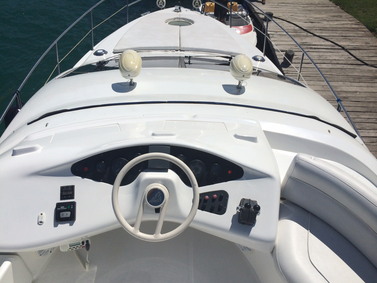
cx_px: 188
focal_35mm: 30
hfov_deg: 60.0
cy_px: 142
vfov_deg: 46.8
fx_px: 327
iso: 40
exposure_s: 1/10309
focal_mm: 4.12
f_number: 2.2
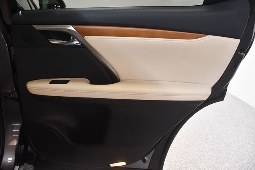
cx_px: 128
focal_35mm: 30
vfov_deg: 43.6
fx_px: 212
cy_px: 85
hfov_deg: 62.0
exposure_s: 1/80
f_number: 3.5
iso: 3200
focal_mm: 20
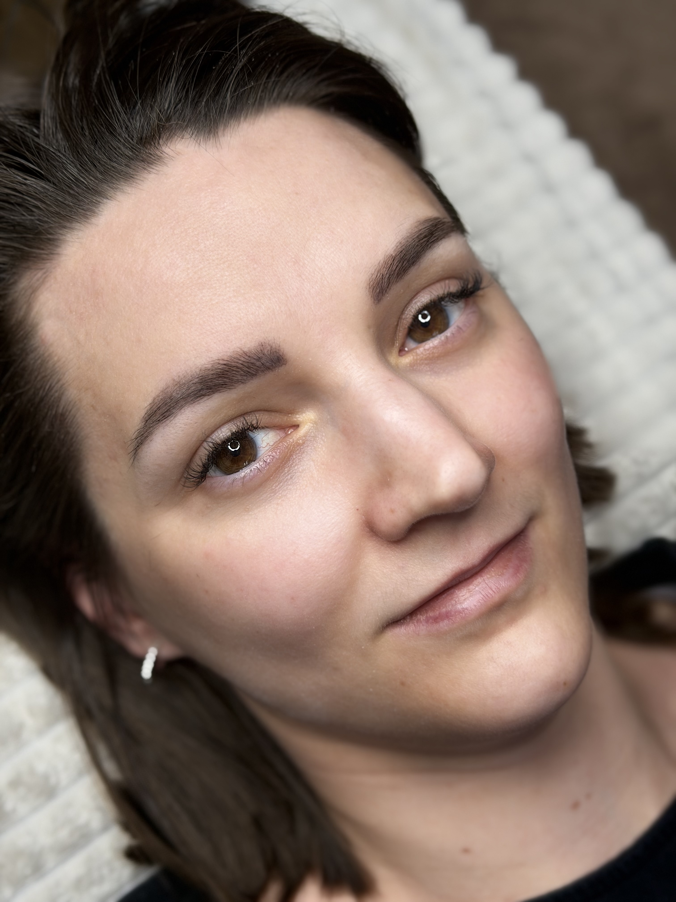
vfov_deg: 39.7
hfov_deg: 30.3
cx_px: 338
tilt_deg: -55.9
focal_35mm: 48
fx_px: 1250
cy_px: 451
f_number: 1.78
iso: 50
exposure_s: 1/121
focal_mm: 6.76
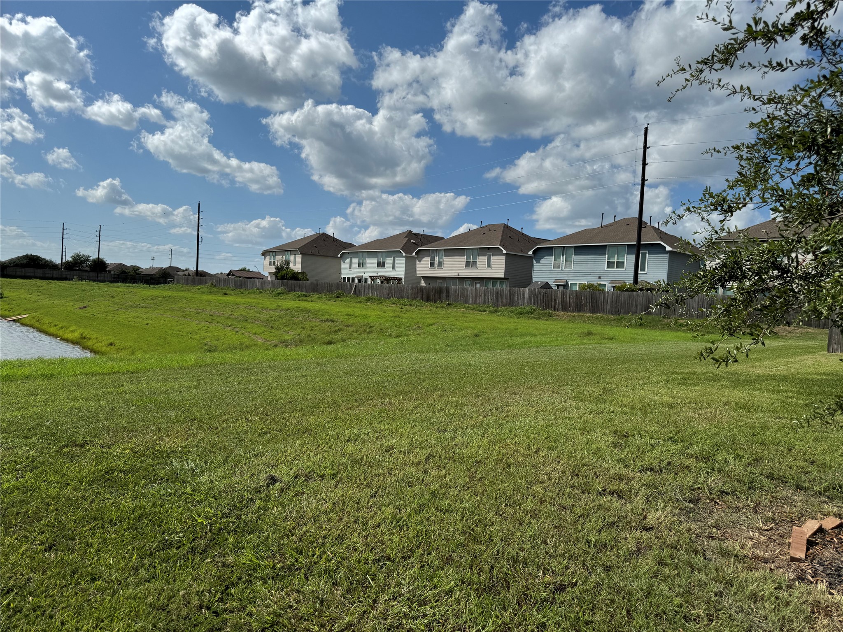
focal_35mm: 24
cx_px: 422
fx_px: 584
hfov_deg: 71.6
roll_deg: -3.8
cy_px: 316
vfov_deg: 56.8
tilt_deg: -2.1
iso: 80
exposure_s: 1/7937
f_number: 1.78
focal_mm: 6.76
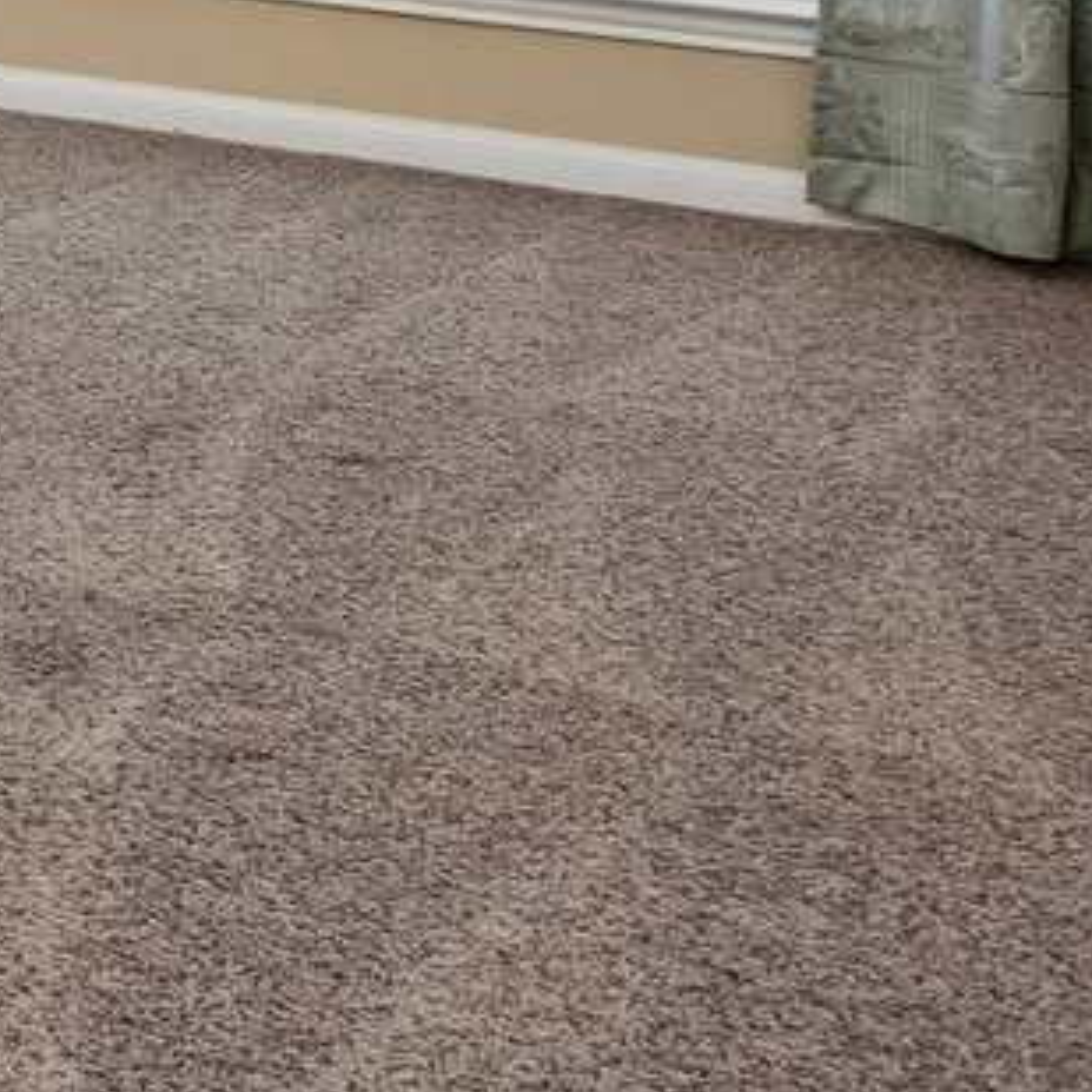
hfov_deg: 11.9
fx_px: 3212
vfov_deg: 17.0
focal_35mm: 90
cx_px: -2032
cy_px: -673
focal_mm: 16
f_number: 8
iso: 400
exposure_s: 1/8
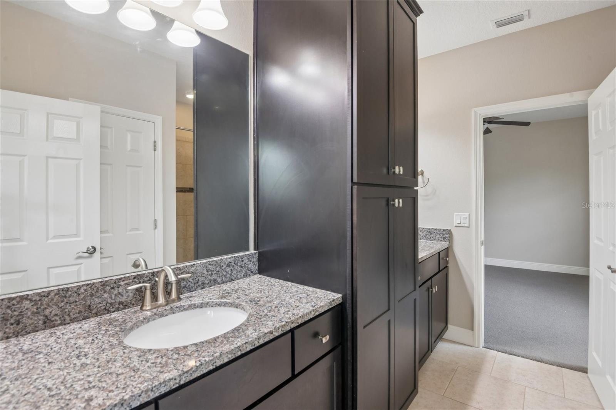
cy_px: 205
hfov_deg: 96.7
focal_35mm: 16
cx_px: 308
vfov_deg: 73.7
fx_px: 274
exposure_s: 1/15
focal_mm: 16
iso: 400
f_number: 8
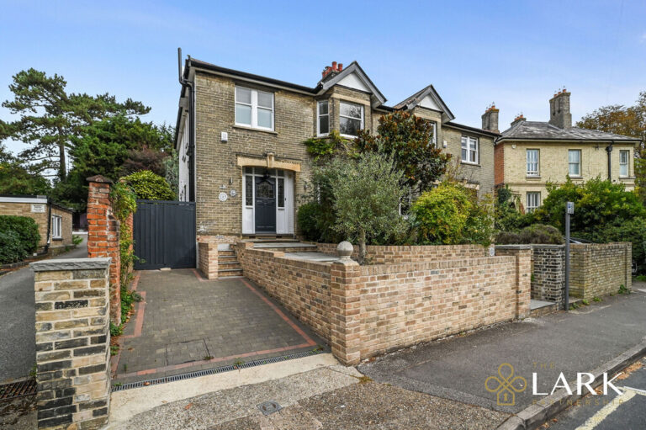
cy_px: 215
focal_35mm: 14
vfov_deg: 81.1
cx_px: 323
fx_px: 251
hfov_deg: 104.3
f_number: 8
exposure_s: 1/640
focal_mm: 14
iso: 500
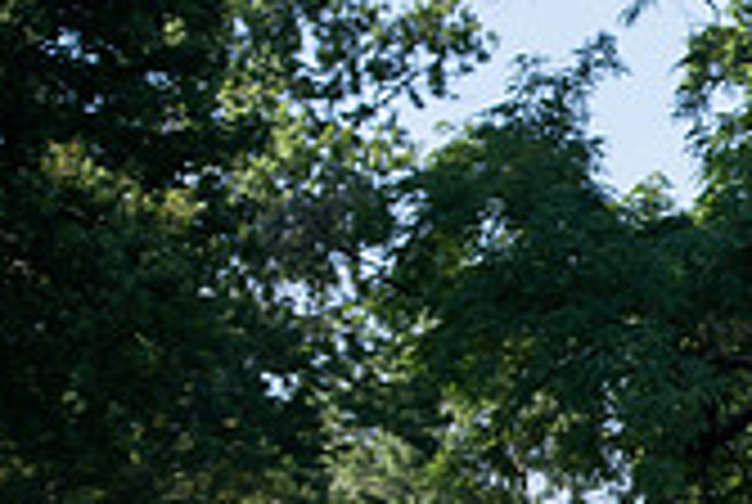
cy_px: 542
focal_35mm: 298
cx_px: 1274
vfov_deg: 4.6
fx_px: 6236
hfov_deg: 6.8
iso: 80
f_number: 3.5
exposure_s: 1/400
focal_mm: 86
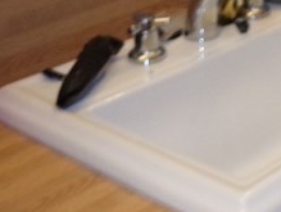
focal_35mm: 112
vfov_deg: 12.2
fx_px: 911
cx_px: 413
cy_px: -166
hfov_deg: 16.1
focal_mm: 4.3
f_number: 3
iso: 200
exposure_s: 1/34
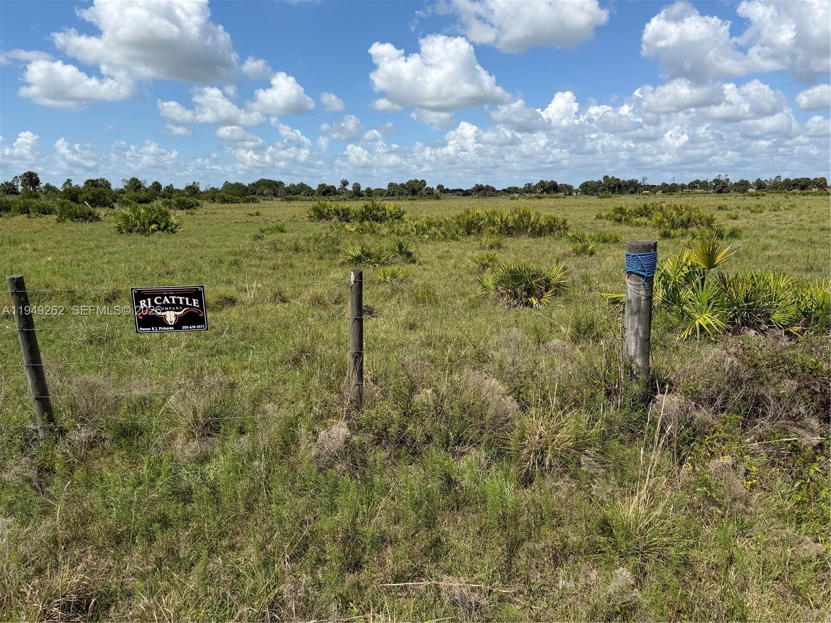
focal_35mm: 24
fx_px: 576
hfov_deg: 71.6
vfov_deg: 56.8
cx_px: 416
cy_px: 312
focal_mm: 6.76
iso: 80
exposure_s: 1/6173
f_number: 1.78
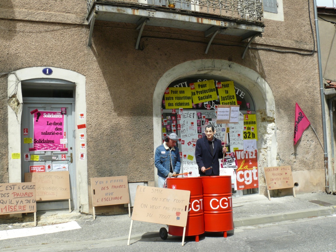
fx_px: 340
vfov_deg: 40.7
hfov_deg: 52.6
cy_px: 126
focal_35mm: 35
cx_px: 168
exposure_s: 1/400
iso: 100
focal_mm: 7.4
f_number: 5.6
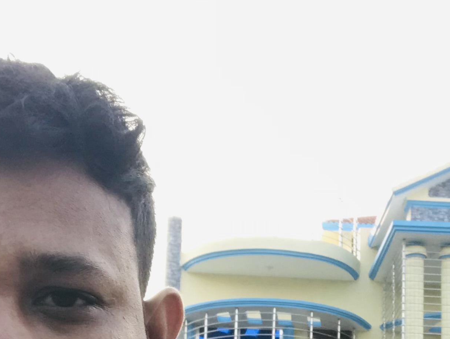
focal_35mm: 81
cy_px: 419
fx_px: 1054
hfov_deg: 23.8
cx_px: 346
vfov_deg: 17.3
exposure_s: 1/100
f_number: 2.2
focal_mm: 2.87
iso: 40
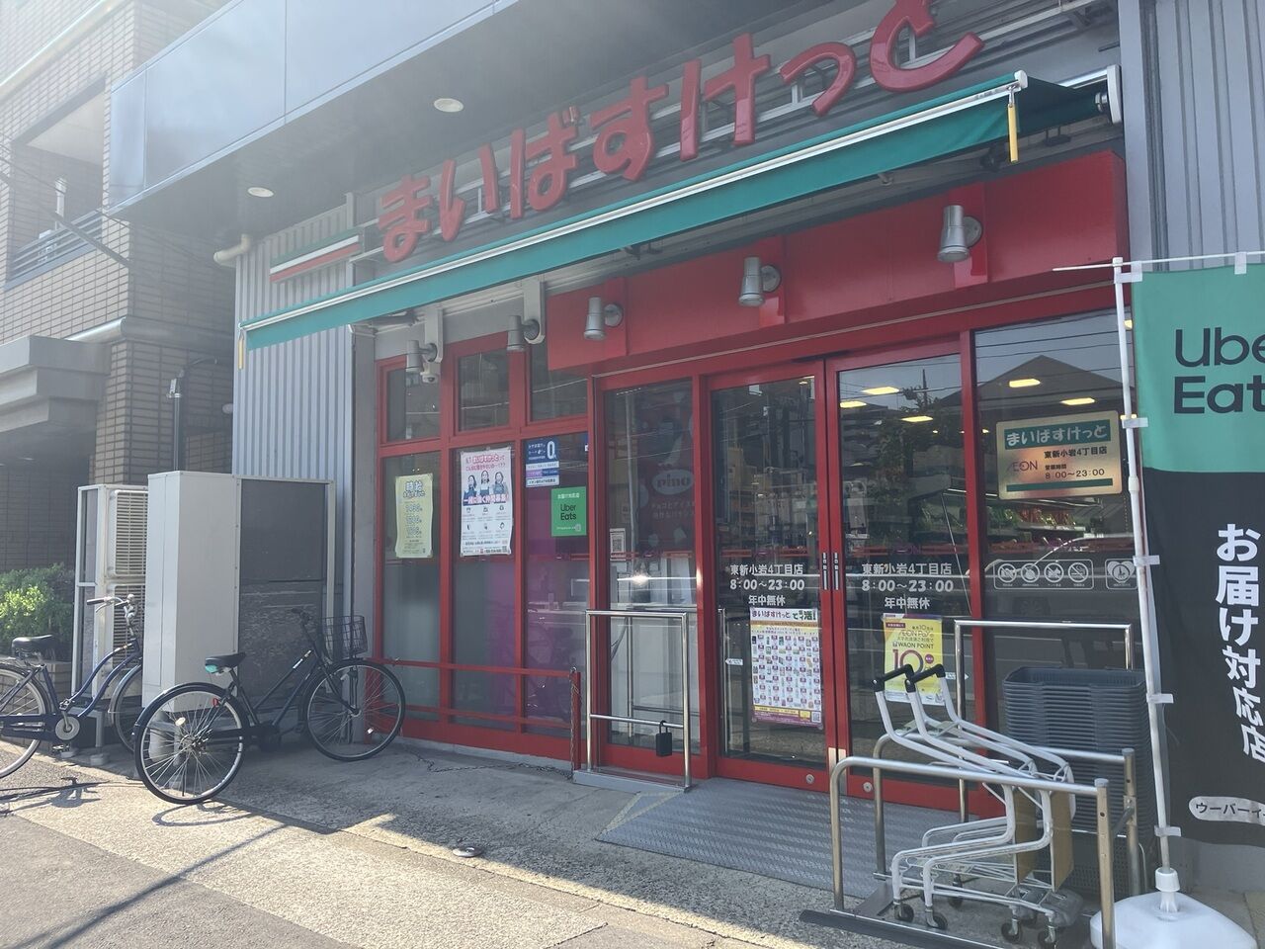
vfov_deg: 49.7
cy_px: 474
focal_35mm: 28
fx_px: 1023
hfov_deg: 63.4
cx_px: 632
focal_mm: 3.99
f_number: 1.8
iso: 32
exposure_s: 1/684
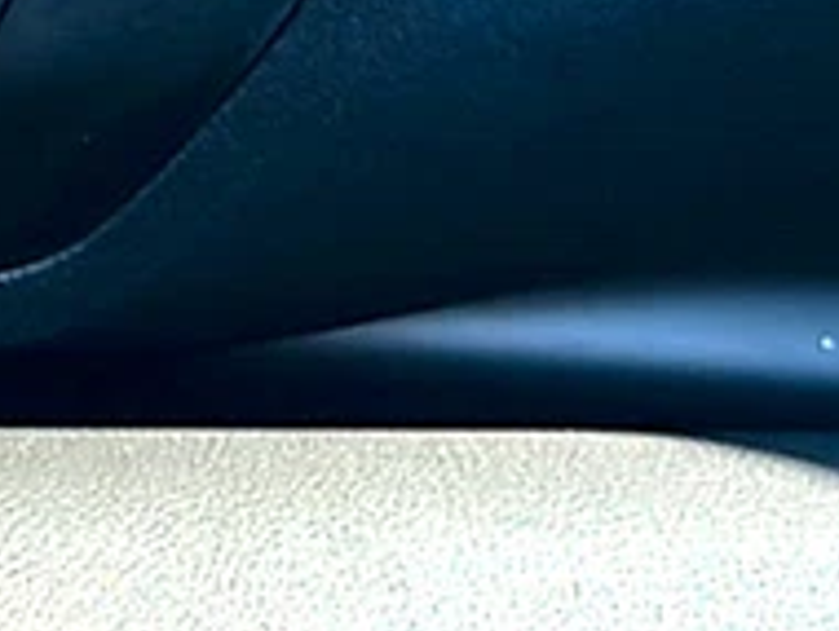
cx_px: -592
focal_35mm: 206
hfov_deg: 9.2
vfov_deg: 7.0
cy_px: -492
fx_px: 4999
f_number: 1.78
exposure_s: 1/265
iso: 64
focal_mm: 6.86
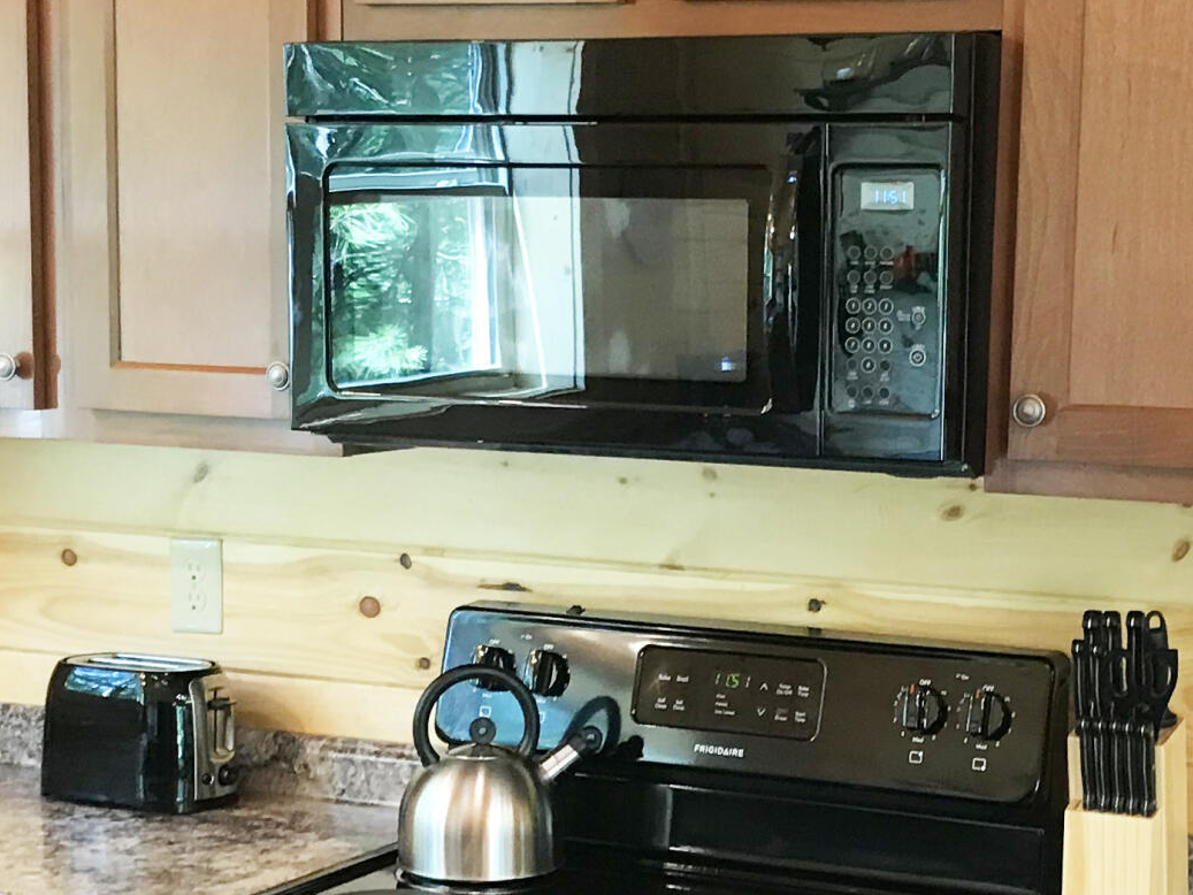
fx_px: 2792
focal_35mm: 81
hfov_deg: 24.1
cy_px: 607
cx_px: 636
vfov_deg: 18.2
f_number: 1.8
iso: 50
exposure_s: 1/15
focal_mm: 3.99
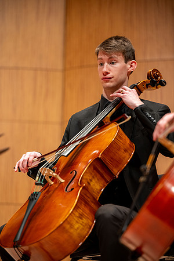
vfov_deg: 17.1
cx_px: 87
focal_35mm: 120
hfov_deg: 11.4
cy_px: 130
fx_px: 870
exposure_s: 1/200
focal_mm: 120
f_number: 2.8
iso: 1250
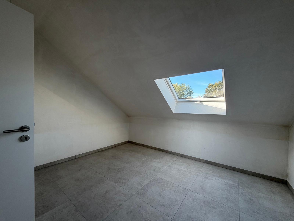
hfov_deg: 102.1
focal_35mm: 14
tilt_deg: -1.2
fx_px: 119
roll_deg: -0.9
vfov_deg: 85.7
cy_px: 110
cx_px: 147
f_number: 2.2
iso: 100
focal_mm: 2.22
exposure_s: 1/121
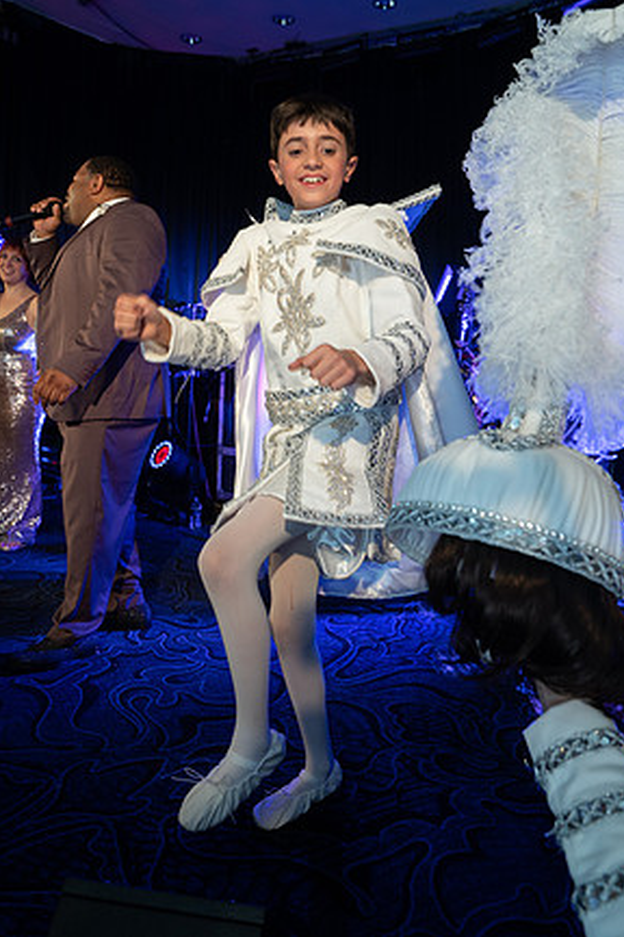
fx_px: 650
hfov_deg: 51.3
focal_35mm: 25
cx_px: 321
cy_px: 451
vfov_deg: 71.5
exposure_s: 1/250
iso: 1600
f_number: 5
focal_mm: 24
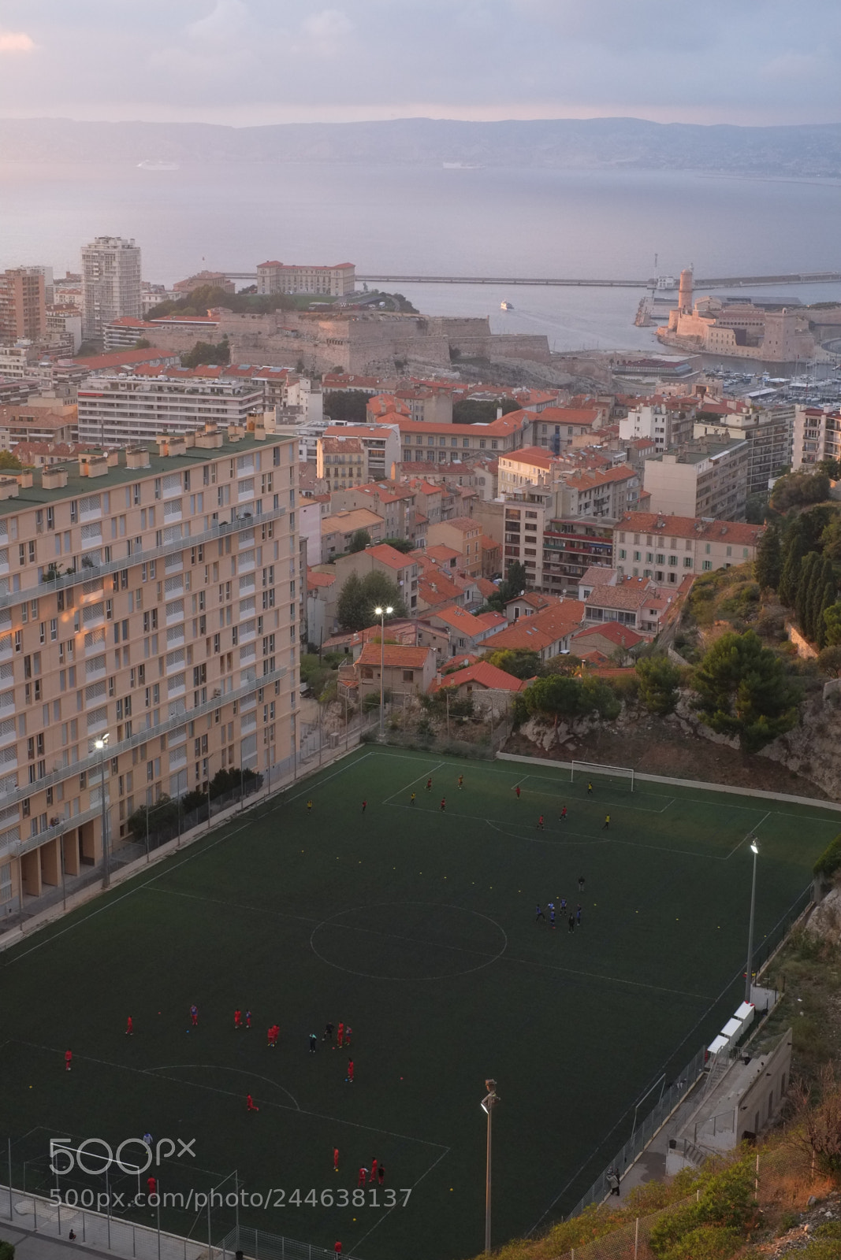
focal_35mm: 53
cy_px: 630
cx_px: 420
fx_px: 1857
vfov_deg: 37.5
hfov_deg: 25.5
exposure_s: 1/90
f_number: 11
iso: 1600
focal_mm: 35
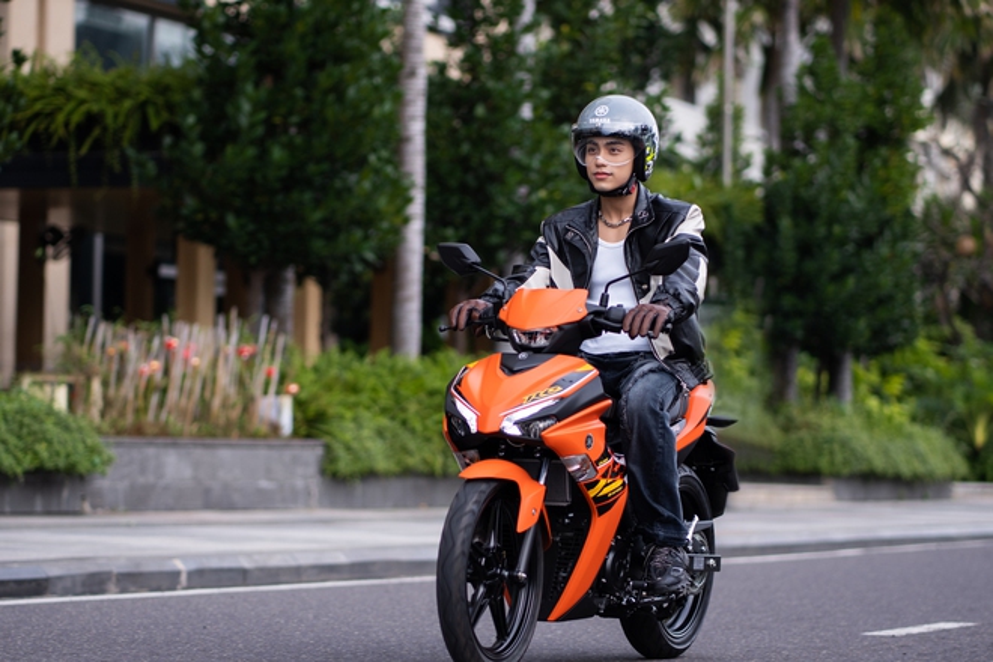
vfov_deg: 10.8
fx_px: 3503
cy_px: 331
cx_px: 496
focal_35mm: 127
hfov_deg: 16.1
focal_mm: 85
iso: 100
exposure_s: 1/500
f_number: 2
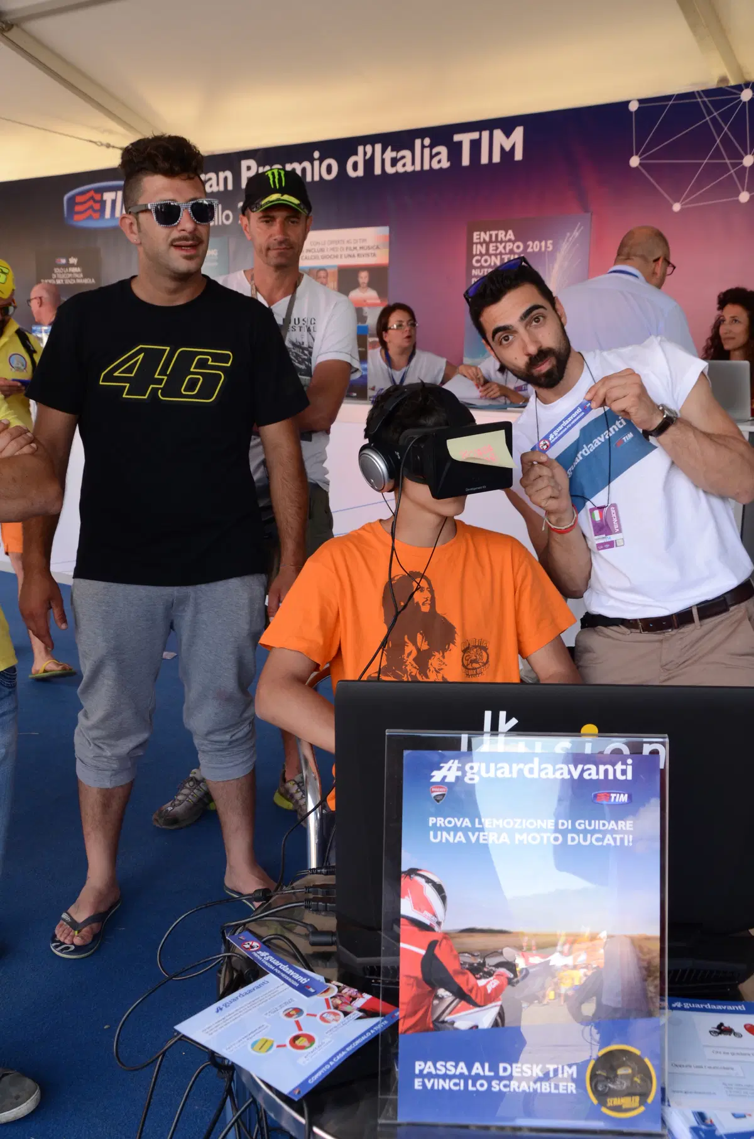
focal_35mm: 33
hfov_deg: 39.8
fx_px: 1041
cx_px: 377
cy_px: 570
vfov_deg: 57.3
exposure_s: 1/80
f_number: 7.1
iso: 400
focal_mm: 22
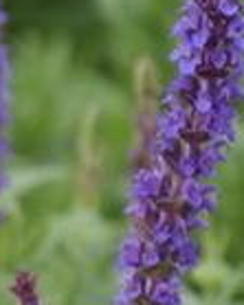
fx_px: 5473
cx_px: -477
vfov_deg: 3.2
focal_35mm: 606
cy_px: 276
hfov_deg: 2.5
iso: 500
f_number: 5.3
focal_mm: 75
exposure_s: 1/60
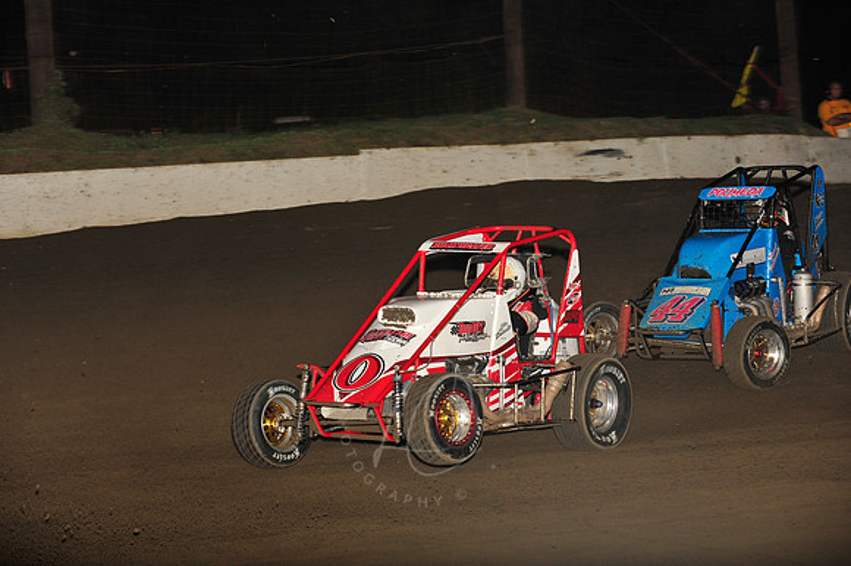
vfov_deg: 11.4
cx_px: 426
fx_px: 2835
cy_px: 283
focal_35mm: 120
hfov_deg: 17.1
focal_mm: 120
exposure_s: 1/320
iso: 800
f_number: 6.3
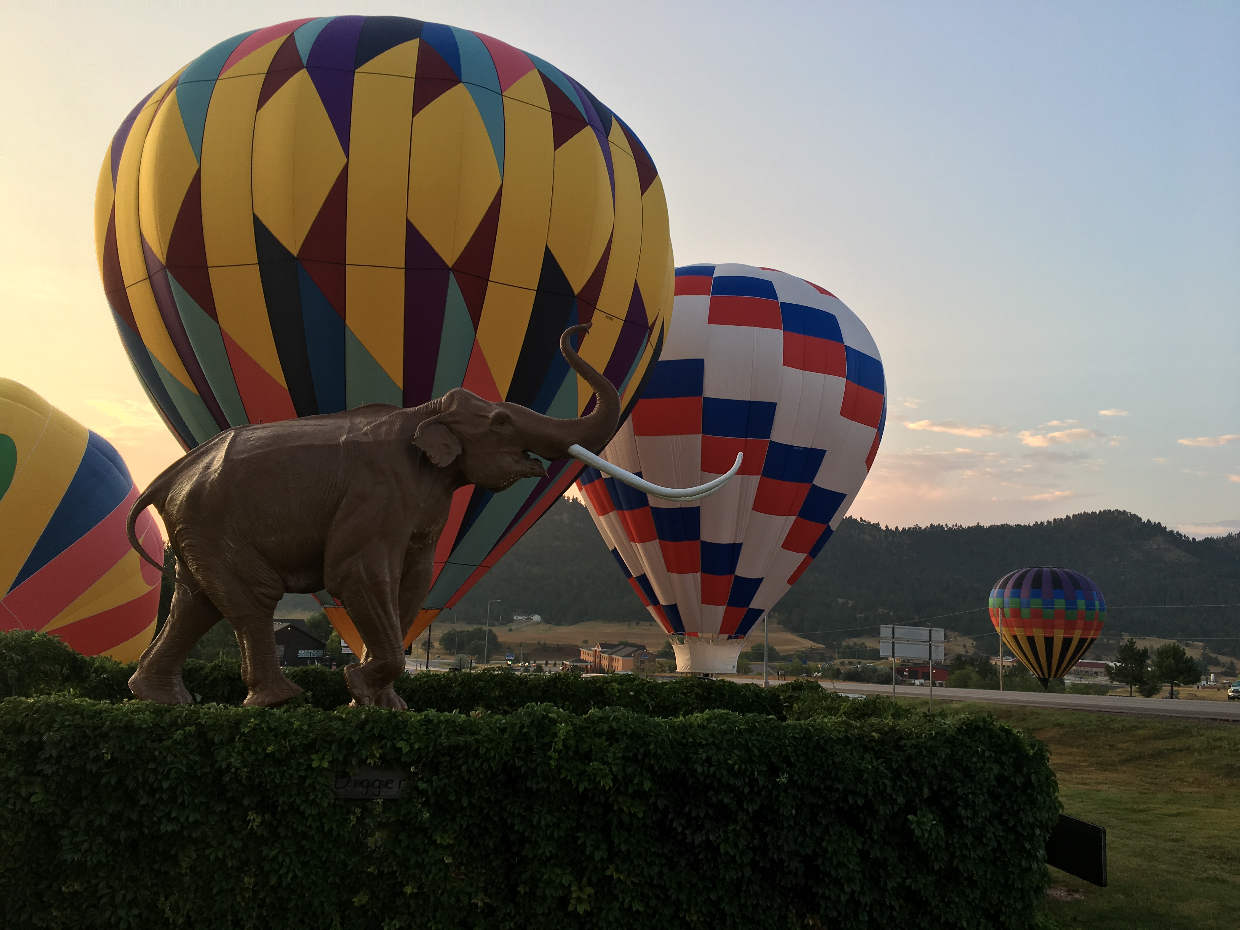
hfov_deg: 61.7
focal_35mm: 29
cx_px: 620
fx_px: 1039
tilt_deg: +11.1
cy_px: 465
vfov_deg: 48.2
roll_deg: -3.0
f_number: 2.2
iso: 25
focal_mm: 4.15
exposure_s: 1/200
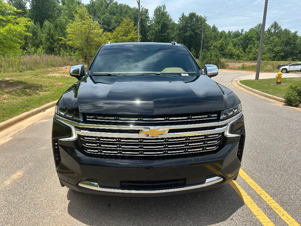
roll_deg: +0.4
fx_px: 209
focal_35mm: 24
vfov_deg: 56.8
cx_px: 150
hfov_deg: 71.6
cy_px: 113
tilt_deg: -13.1
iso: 80
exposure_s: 1/4184
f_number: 1.78
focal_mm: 6.86
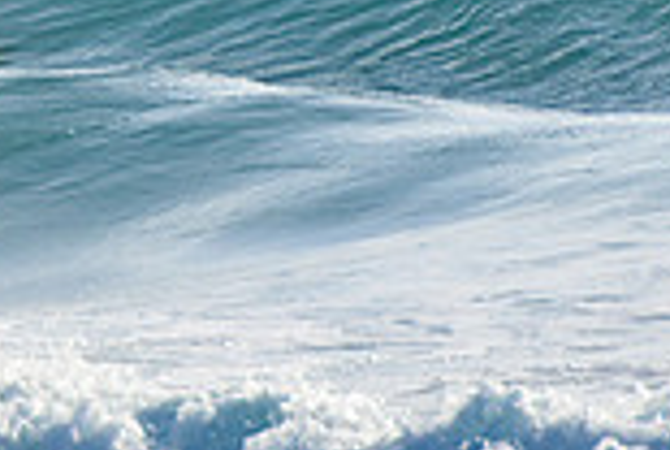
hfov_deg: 0.9
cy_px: -132
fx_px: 41787
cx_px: 13
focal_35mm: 2241
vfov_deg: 0.6
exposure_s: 1/2000
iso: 280
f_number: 5.6
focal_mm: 400
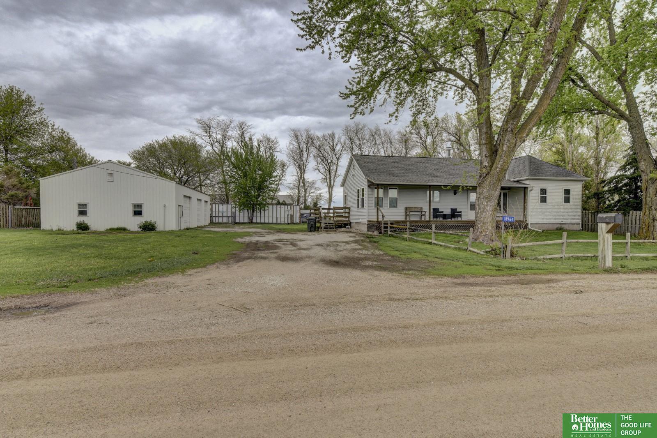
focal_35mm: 18
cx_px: 328
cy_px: 219
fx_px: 328
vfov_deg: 67.4
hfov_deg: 90.0
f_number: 8
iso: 400
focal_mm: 12
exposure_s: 1/320
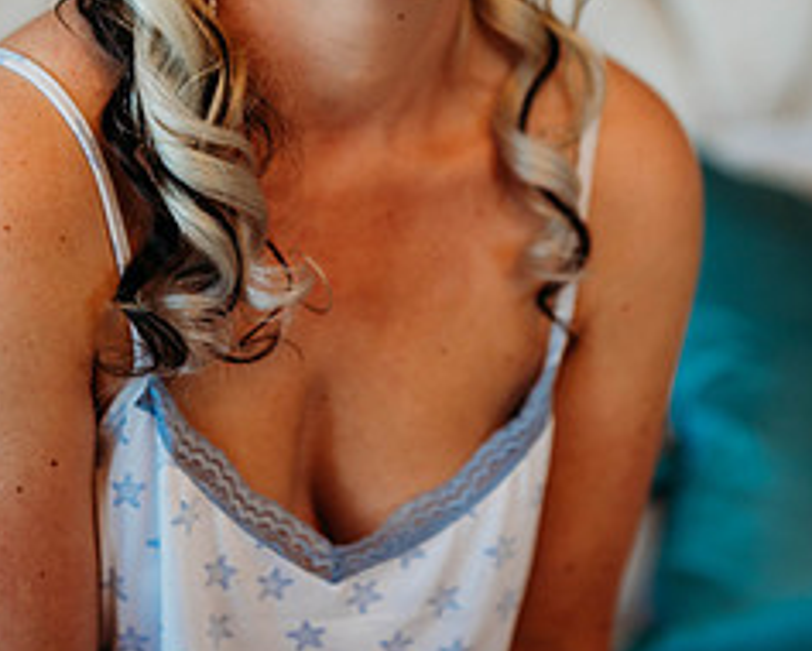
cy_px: 41
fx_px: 3632
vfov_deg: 10.2
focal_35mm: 151
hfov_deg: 12.8
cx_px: 406
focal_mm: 85
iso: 360
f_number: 1.8
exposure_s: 1/200
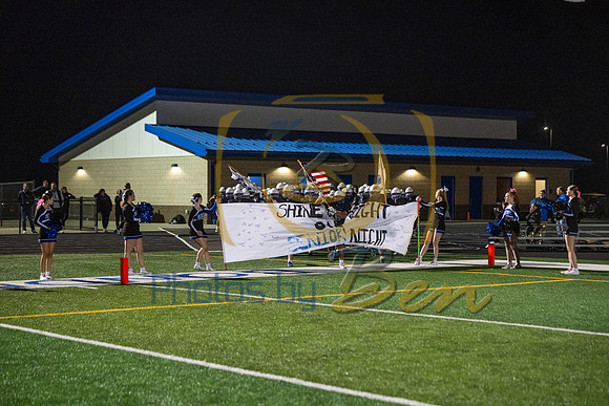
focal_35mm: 70
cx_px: 304
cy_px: 203
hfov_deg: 28.8
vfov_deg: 19.5
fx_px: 1184
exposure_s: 1/1000
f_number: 2.8
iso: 4000
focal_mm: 70
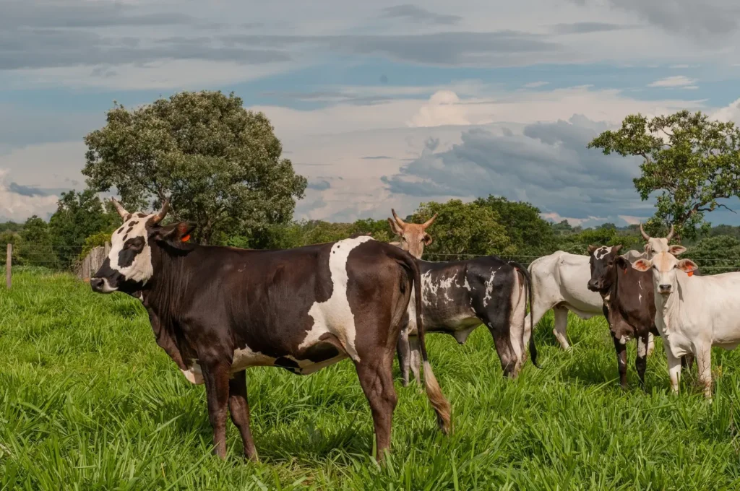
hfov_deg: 21.9
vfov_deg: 14.7
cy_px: 246
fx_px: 1909
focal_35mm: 93
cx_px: 370
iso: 100
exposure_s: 1/320
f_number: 10
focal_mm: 62
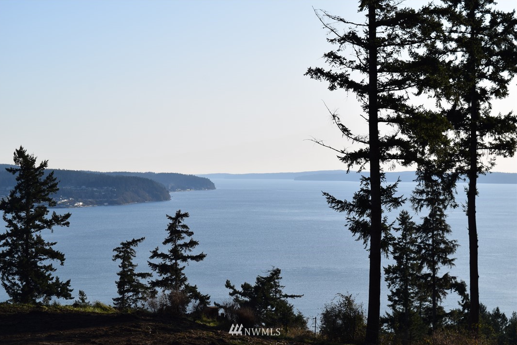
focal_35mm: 79
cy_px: 173
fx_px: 1135
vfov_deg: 17.3
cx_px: 256
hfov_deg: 25.7
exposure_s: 1/500
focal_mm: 52
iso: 200
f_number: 11
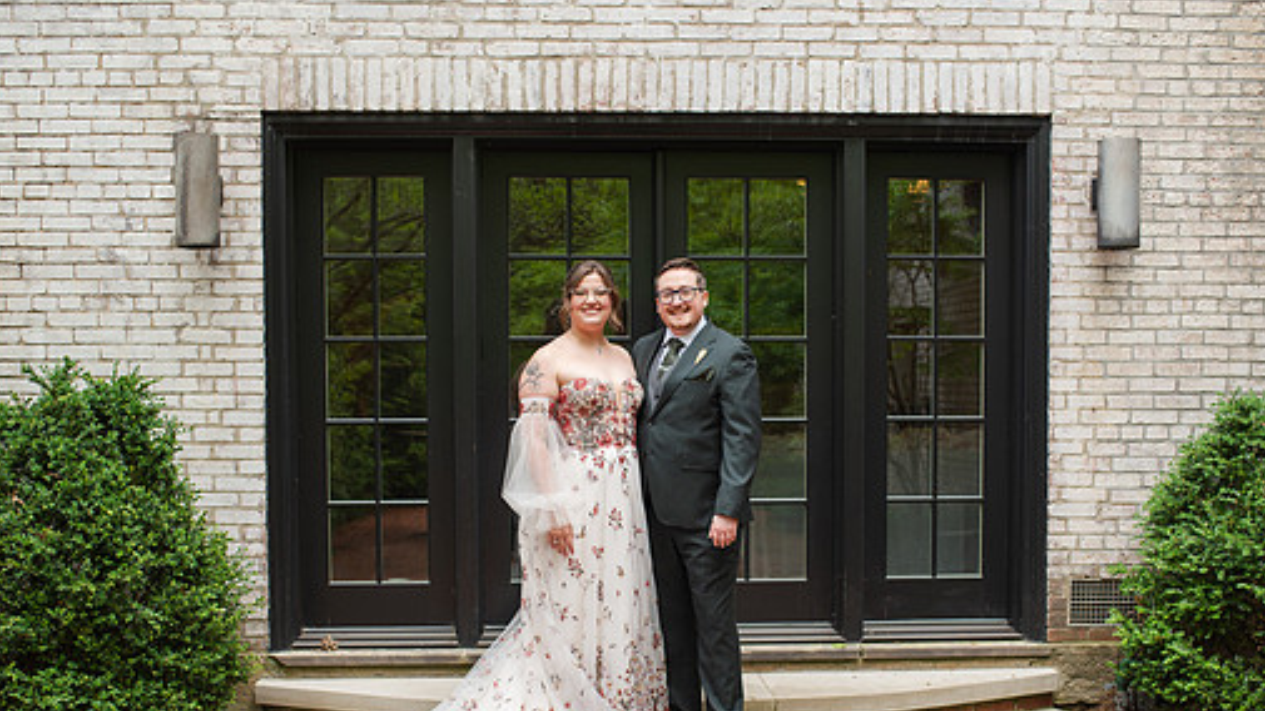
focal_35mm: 45
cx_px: 636
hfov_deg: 45.5
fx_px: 1509
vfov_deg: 26.3
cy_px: 489
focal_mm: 35
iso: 100
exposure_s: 1/320
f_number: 3.2
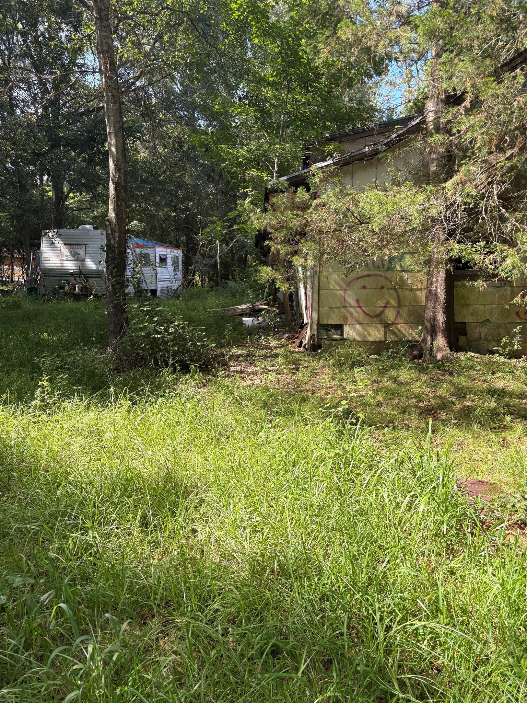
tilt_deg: -4.1
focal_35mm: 26
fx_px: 528
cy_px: 352
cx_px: 264
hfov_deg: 53.1
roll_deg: -3.0
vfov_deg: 67.3
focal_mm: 5.96
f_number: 1.6
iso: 50
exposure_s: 1/482
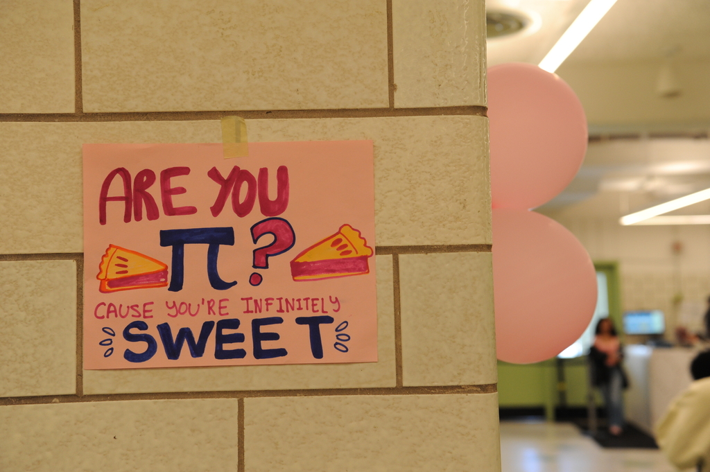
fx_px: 985
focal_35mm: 50
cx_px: 355
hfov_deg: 39.6
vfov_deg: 26.9
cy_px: 236
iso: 1250
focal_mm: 50
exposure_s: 1/125
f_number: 5.6
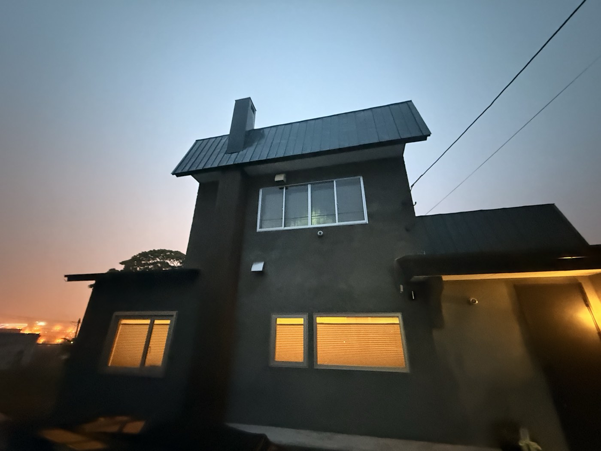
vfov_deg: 85.7
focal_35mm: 14
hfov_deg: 102.1
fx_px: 243
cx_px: 300
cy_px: 226
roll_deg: -0.7
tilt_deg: +21.5
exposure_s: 1/25
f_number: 2.2
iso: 2000
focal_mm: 2.22
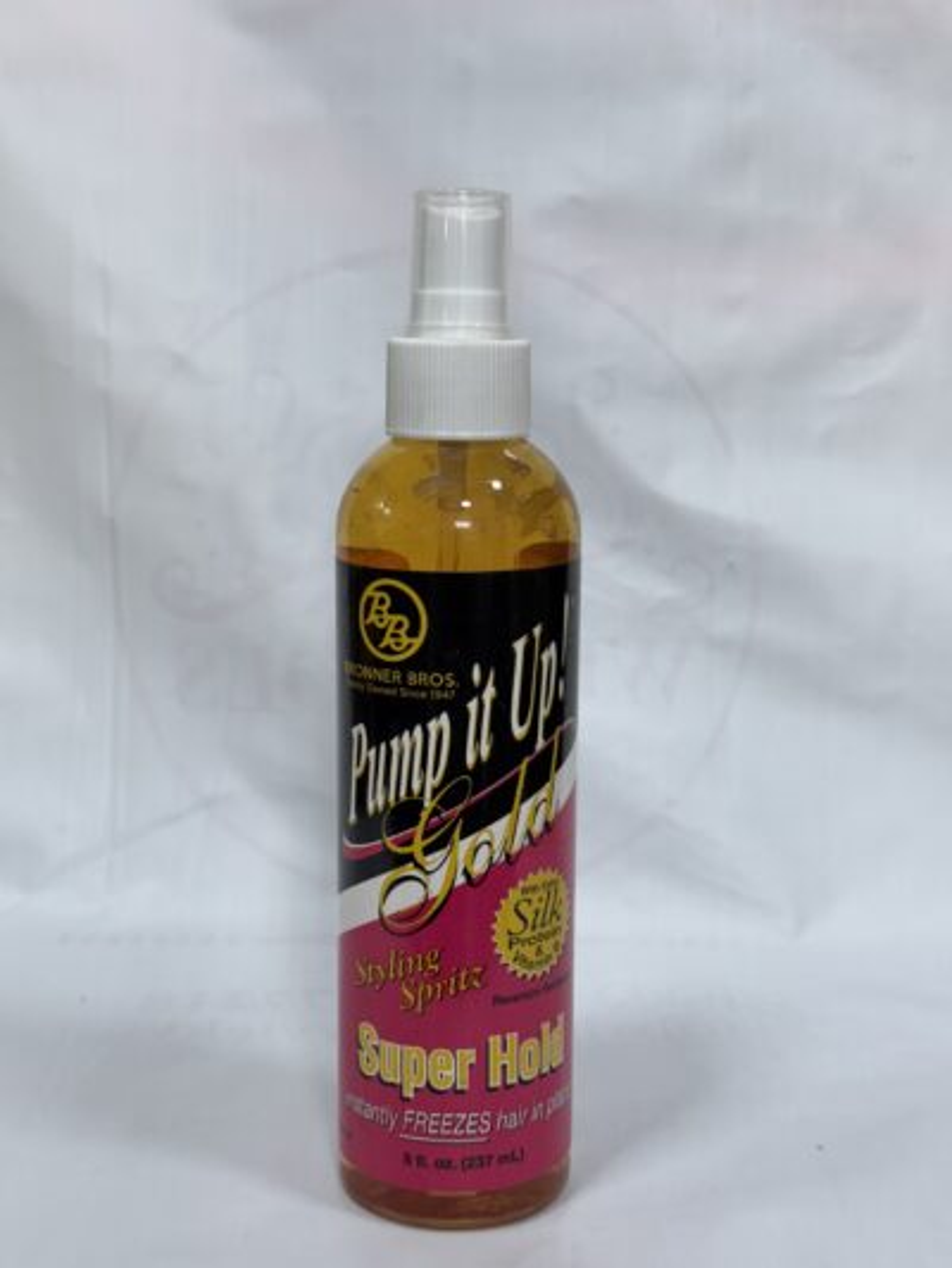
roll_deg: -0.9
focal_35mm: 48
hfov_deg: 30.3
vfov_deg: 39.6
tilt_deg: -13.4
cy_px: 634
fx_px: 1759
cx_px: 476
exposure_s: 1/121
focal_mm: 6.76
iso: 50
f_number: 1.78
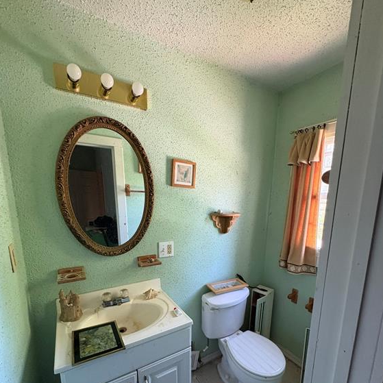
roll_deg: -1.0
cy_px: 239
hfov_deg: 84.0
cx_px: 195
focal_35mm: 17
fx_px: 213
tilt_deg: -10.6
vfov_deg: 82.4
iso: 400
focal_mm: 2.22
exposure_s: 1/60
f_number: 2.2
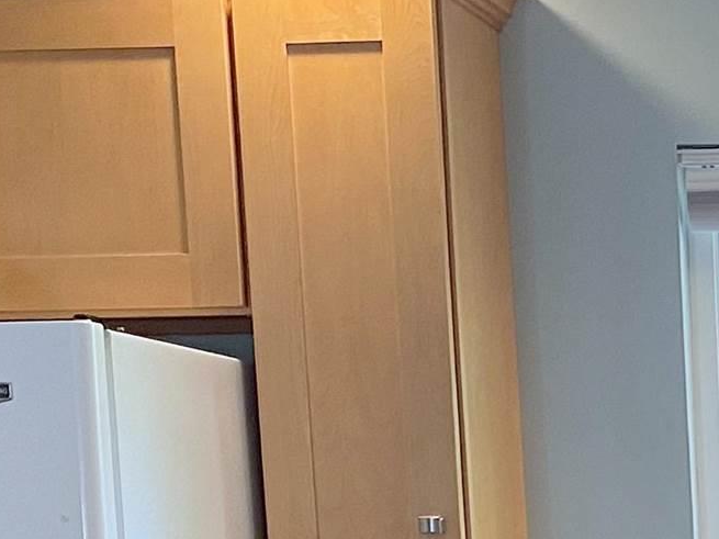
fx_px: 2534
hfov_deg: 15.0
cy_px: 1032
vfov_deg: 11.2
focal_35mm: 122
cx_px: 1079
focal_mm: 4.25
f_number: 1.8
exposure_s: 1/60
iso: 100
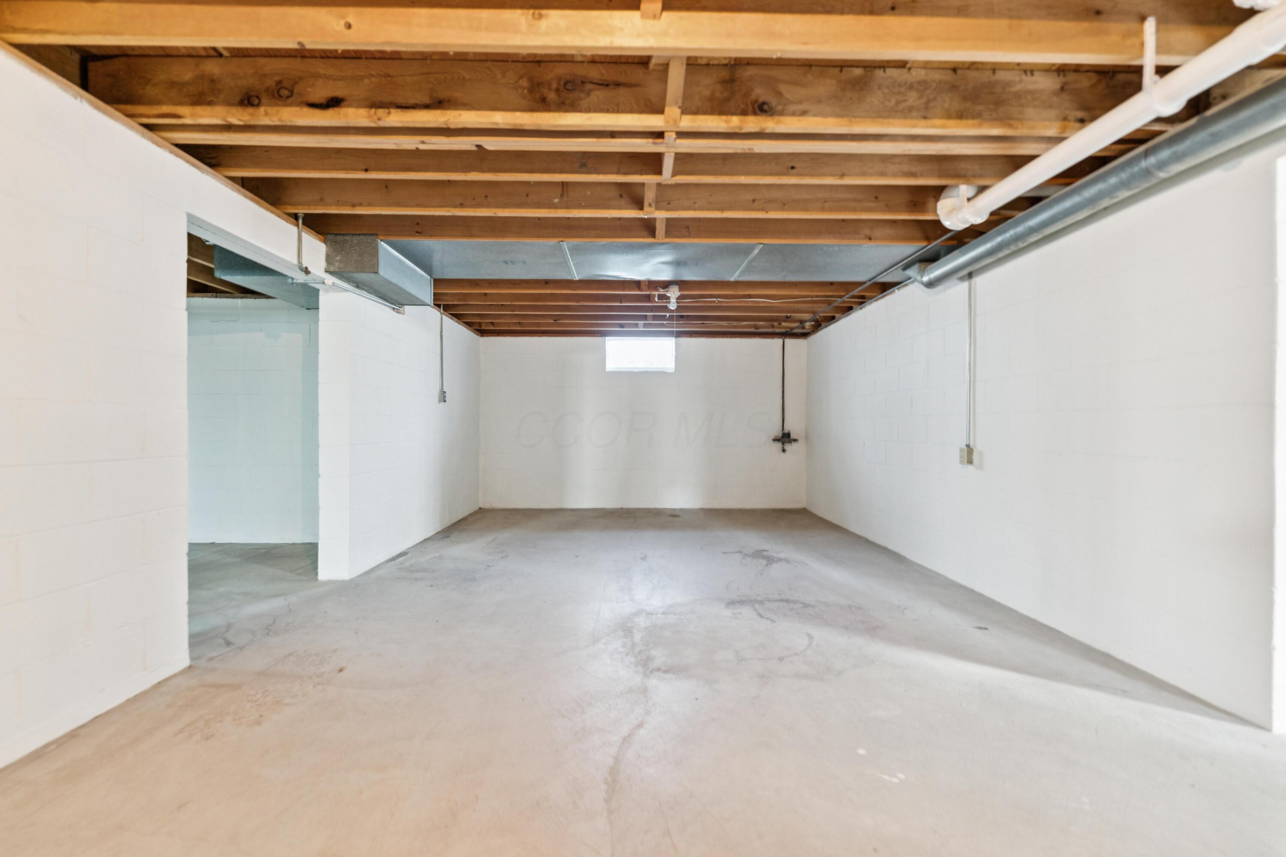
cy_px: 428
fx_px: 500
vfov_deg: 81.2
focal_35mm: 14
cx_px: 643
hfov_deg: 104.3
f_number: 2.8
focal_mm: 14
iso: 800
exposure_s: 1/5
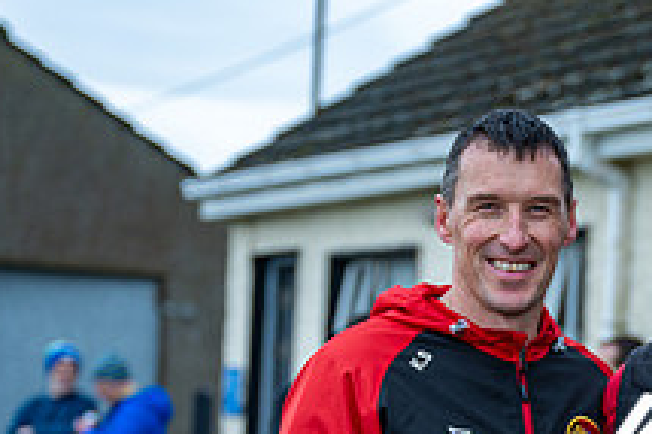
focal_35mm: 154
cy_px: 508
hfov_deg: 13.1
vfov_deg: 8.8
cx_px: 716
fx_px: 2787
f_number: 2.8
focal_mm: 57
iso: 100
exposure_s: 1/250
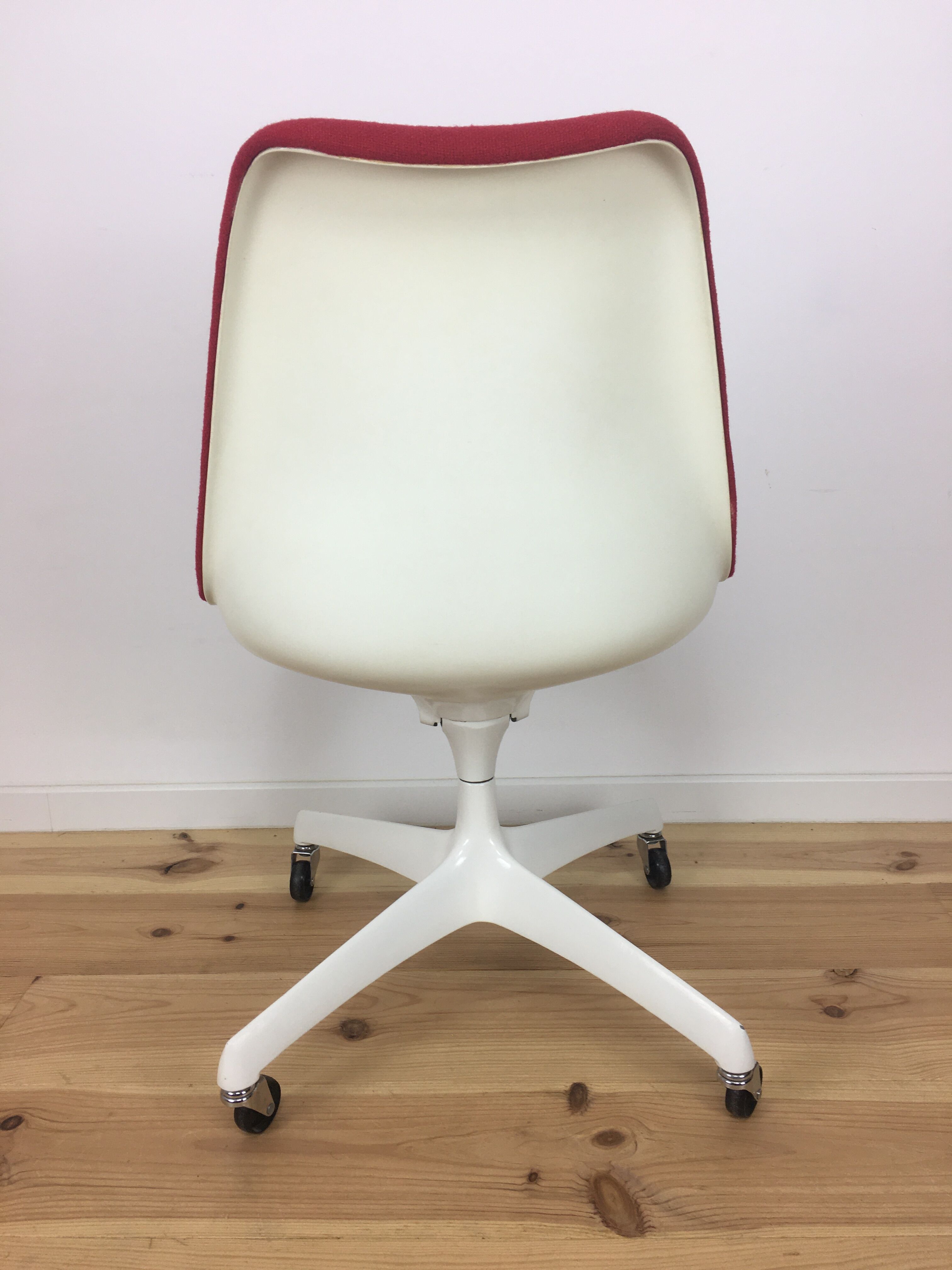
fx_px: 1063
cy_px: 635
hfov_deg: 48.2
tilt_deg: -17.5
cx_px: 476
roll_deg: +1.9
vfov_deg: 61.7
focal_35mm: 29
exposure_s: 1/50
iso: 32
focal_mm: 4.15
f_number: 2.2
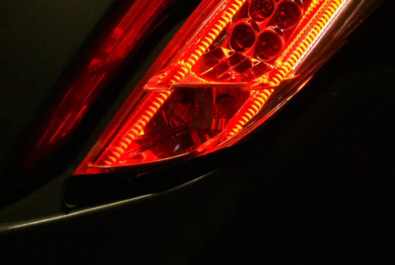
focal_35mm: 139
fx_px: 1527
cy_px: 63
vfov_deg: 9.9
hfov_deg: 14.7
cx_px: 289
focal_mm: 60
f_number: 5.6
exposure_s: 1/60
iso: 400
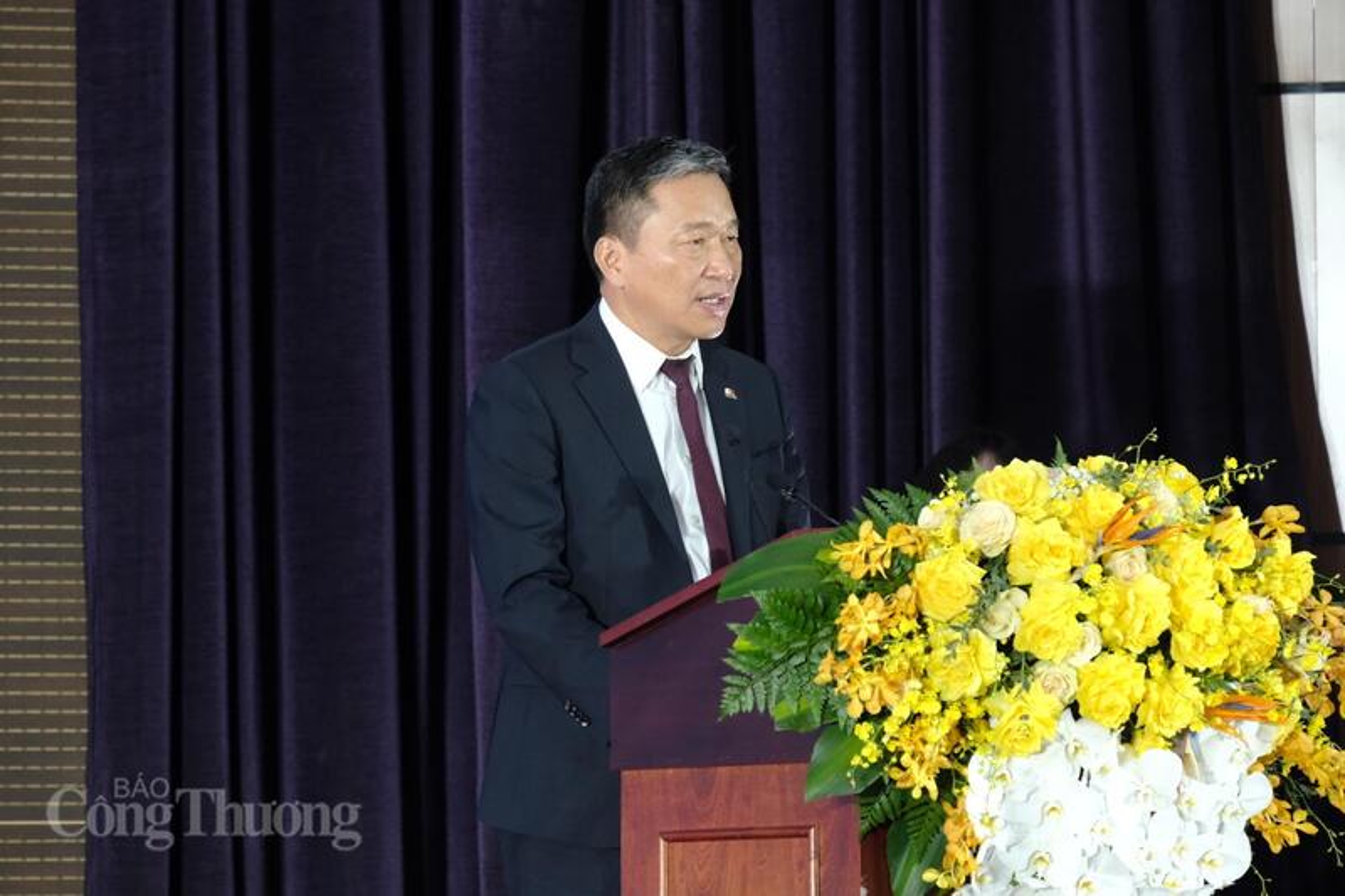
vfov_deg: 4.6
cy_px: 448
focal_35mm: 300
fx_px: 11205
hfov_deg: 6.9
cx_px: 672
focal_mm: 200
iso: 4000
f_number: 8
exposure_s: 1/125
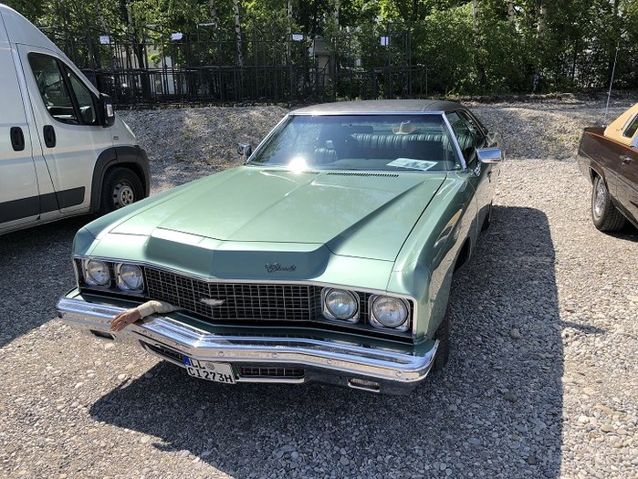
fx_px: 516
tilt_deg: -15.3
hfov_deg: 63.4
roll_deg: +1.0
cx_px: 319
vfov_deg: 49.8
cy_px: 240
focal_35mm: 28
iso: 20
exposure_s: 1/2000
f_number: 1.8
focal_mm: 3.99
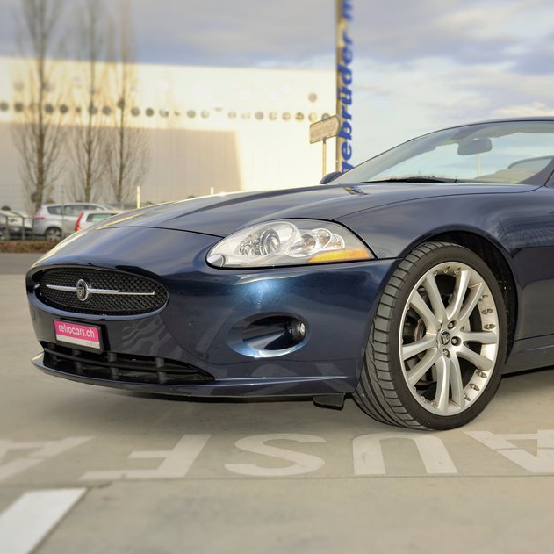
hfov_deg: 34.1
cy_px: 277
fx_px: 887
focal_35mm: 49
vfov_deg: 34.7
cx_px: 402
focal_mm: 38
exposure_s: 1/200
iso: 100
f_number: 4.5
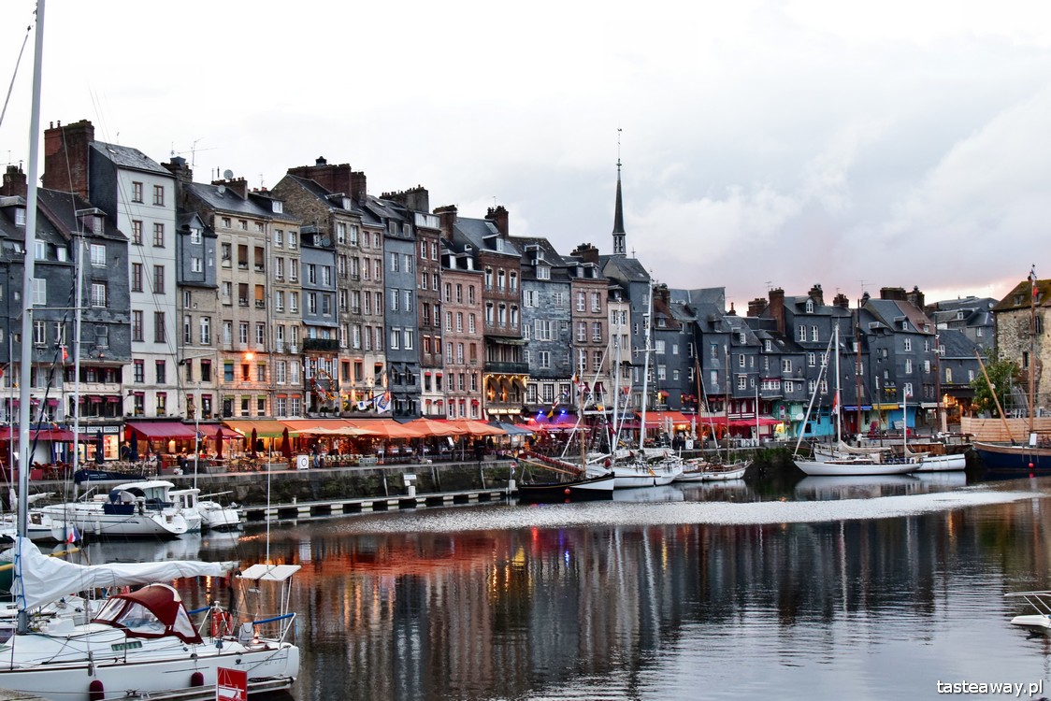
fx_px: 1533
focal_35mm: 52
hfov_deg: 37.8
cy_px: 350
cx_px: 526
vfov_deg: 25.8
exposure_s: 1/60
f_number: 7.1
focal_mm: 35
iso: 1600
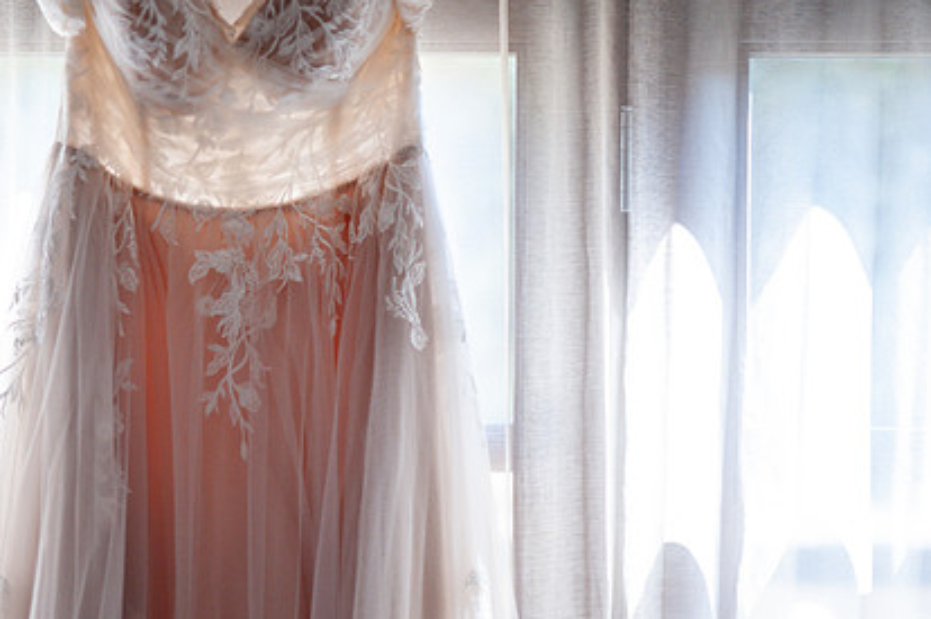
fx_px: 3875
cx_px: 373
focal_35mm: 150
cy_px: 252
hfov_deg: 13.7
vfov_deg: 9.1
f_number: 4.2
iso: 640
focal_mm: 105
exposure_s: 1/500
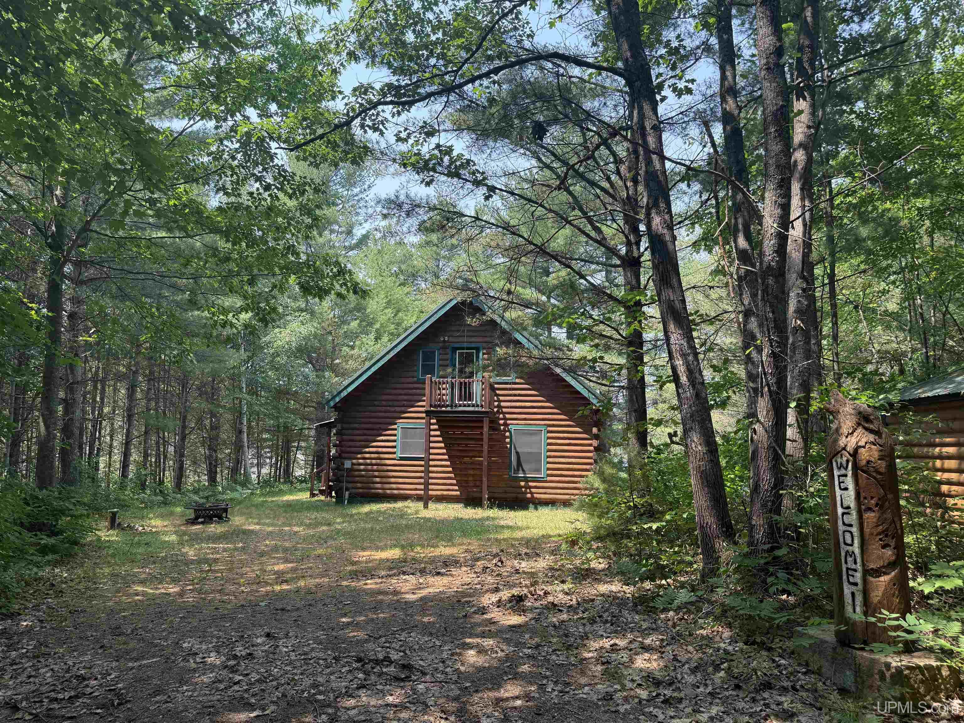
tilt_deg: +6.6
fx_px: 668
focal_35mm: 24
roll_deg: -0.9
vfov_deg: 56.8
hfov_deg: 71.6
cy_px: 362
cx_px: 482
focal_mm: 6.76
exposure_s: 1/858
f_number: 1.78
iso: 100
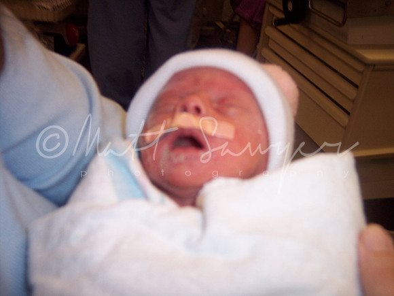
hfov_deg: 47.9
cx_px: 197
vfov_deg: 36.8
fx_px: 444
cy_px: 148
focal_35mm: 39
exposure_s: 1/60
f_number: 2.8
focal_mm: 8
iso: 100
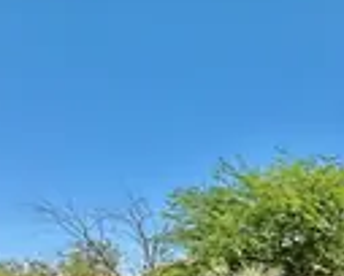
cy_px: 387
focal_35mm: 43
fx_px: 438
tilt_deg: -9.1
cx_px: 520
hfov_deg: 28.0
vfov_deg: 27.2
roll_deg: +0.3
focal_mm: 2.22
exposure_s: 1/985
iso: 50
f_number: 2.2
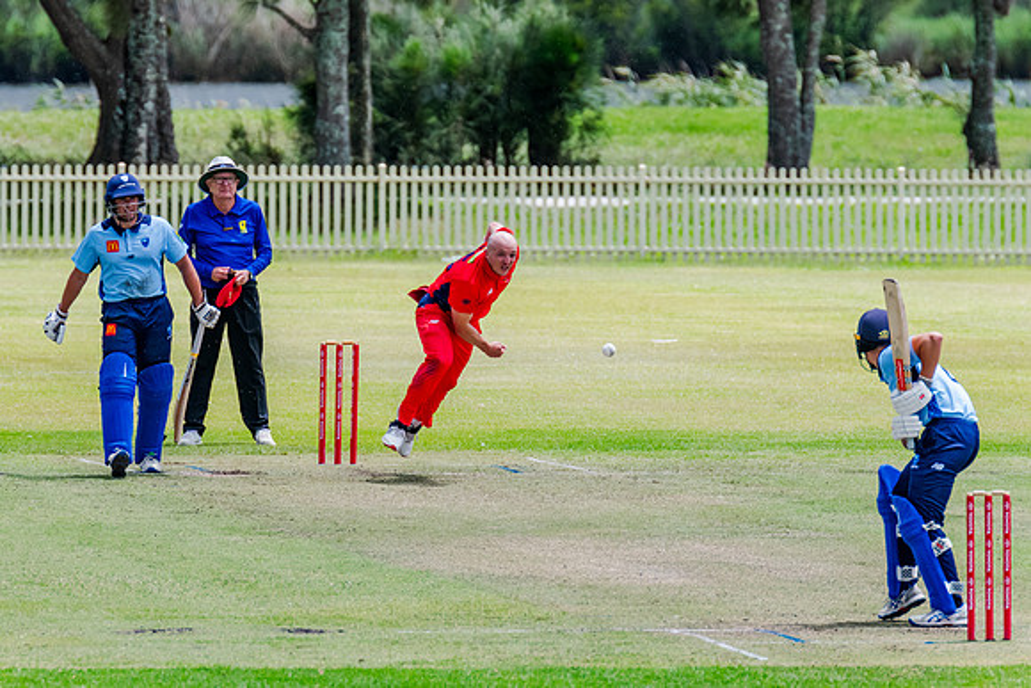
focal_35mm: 682
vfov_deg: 2.0
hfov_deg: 3.0
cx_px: 465
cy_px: 310
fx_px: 19538
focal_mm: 600
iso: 800
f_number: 10
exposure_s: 1/1000
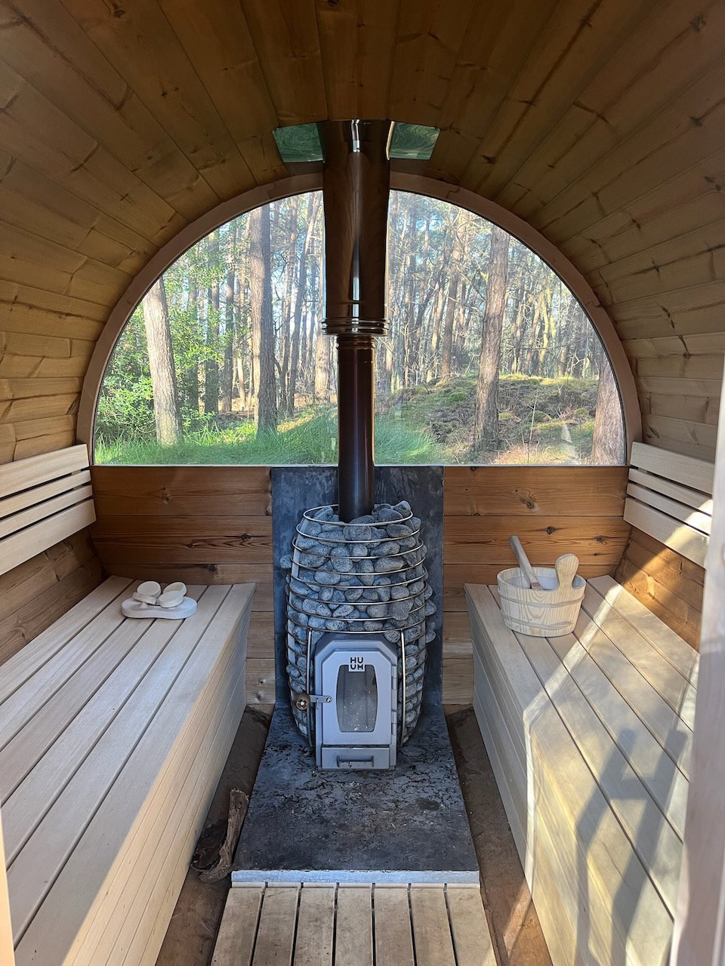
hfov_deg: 53.1
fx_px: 726
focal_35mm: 26
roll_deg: +0.5
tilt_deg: -9.6
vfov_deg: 67.3
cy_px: 483
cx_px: 362
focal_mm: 5.1
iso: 125
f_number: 1.6
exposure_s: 1/72
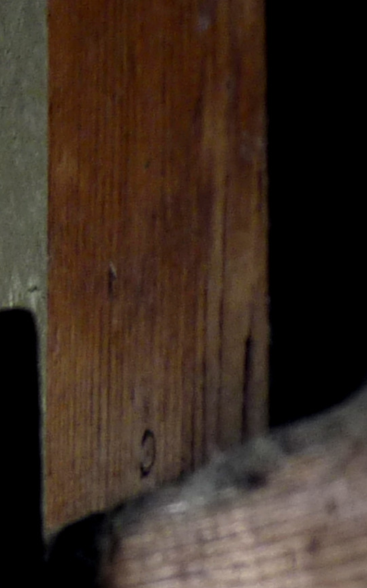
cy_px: 752
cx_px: -475
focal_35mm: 130
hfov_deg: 9.2
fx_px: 2081
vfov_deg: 15.3
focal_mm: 5.1
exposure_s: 1/30
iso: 100
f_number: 2.8
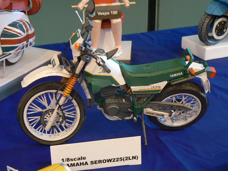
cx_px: 114
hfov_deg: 29.8
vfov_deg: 22.6
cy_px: 86
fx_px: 428
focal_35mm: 65
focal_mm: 9.1
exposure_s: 1/1.3
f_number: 2.8
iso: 80
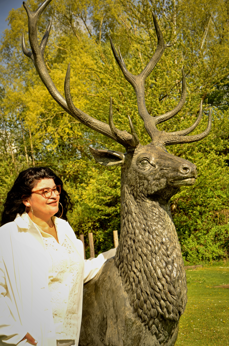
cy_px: 173
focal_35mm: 75
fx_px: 719
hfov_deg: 18.1
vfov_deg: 27.0
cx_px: 114
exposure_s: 1/200
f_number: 9
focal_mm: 50
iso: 100
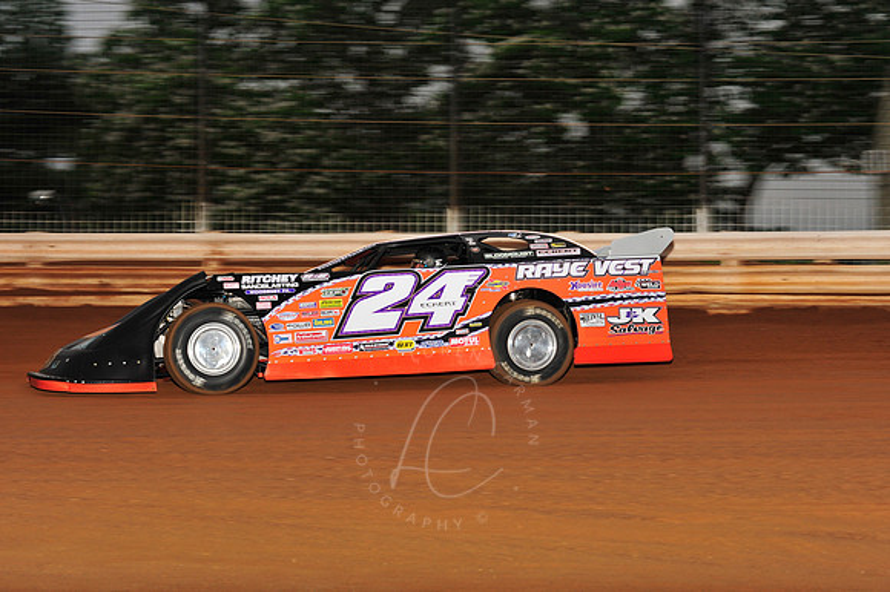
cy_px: 296
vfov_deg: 14.8
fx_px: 2273
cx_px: 445
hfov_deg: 22.2
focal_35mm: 92
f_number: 8
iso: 1000
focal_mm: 92
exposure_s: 1/320
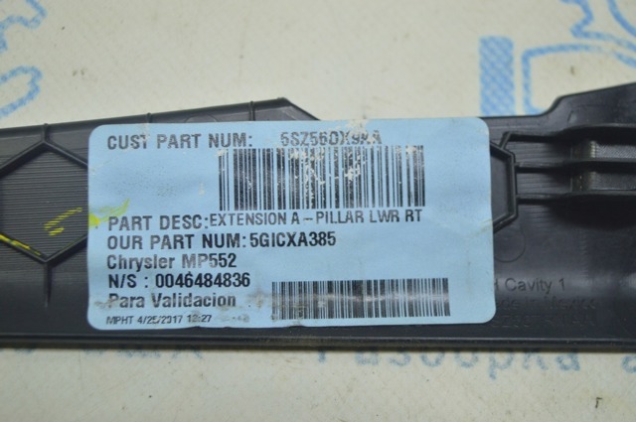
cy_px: 211
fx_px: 900
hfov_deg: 38.9
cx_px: 318
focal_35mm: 51
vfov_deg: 26.4
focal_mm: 34
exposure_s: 1/40
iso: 400
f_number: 4.5
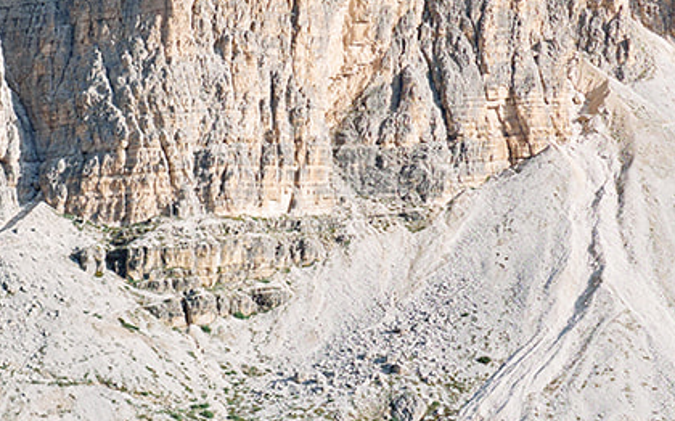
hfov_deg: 14.9
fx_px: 2501
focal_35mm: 136
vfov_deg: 9.6
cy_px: 113
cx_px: 791
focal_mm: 23
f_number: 2.8
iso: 125
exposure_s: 1/1100
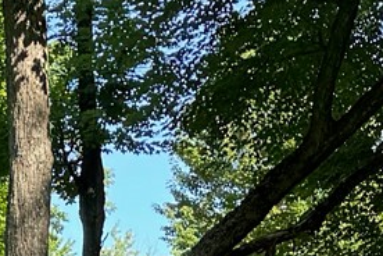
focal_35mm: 185
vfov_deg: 7.2
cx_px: 562
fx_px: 1968
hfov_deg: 10.7
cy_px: 455
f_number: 1.78
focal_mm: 6.76
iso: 80
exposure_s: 1/287
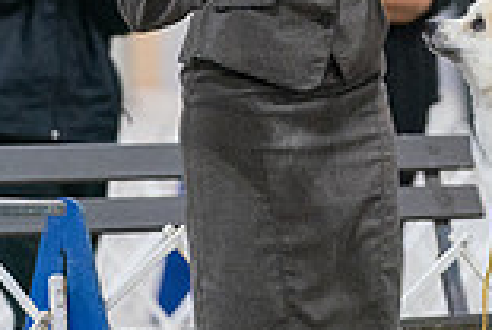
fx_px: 7764
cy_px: -27
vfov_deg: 2.4
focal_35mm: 567
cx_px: 460
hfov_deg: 3.6
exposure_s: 1/200
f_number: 2.8
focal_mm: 152
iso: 4000
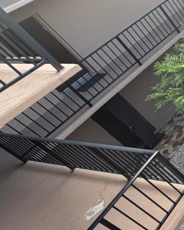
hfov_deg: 18.5
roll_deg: +15.6
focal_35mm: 47
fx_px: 320
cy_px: 51
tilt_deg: -35.6
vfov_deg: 38.3
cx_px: 378
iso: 125
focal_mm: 2.22
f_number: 2.2
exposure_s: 1/121
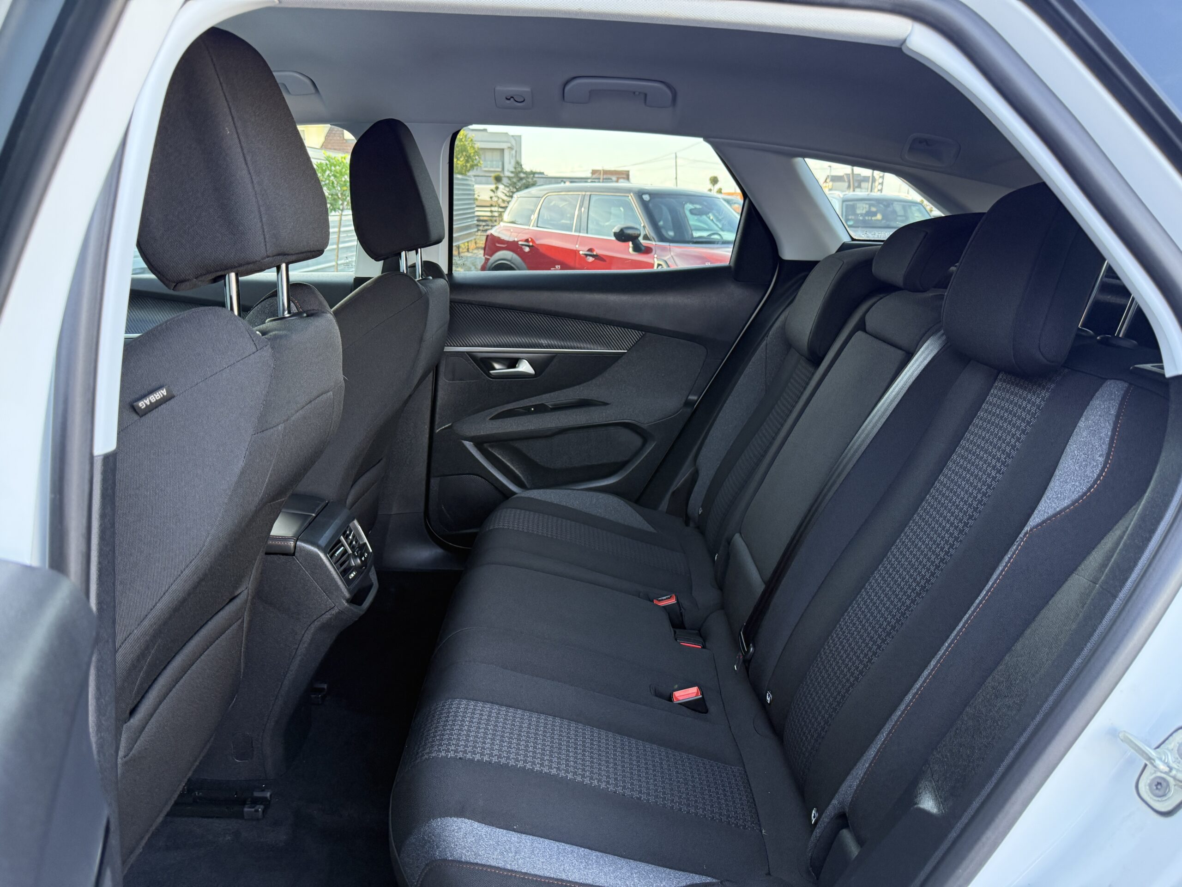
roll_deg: -0.6
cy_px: 444
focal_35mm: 24
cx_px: 591
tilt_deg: -16.2
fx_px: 820
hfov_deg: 71.6
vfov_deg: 56.8
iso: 200
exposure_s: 1/88
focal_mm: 6.76
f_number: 1.78
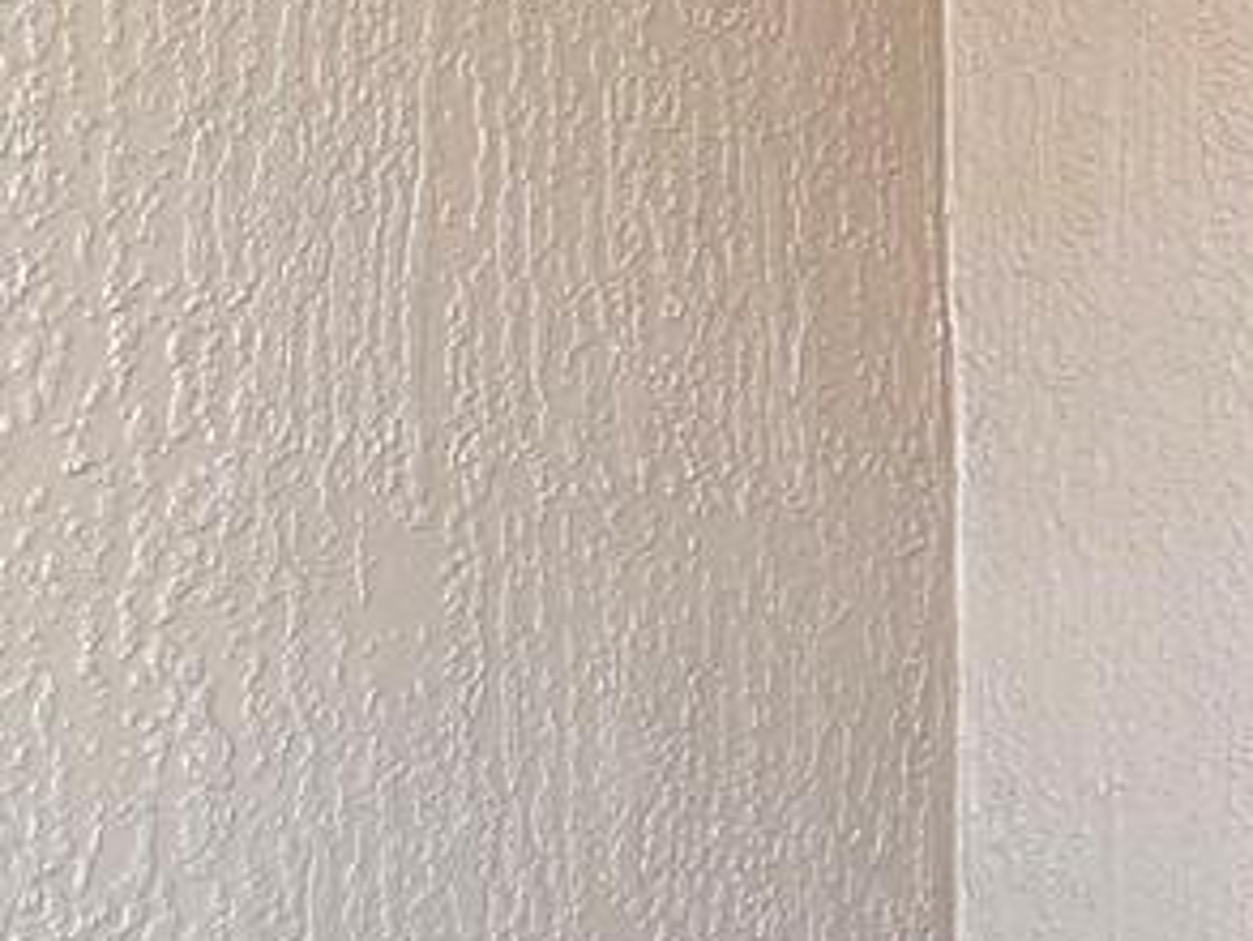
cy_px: 214
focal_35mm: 71
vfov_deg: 20.5
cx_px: 1984
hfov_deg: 21.8
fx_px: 2571
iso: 160
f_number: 1.9
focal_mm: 2.2
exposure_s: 1/120
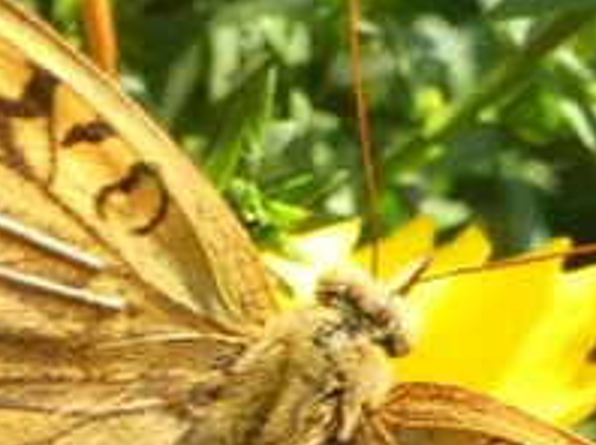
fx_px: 21375
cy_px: 478
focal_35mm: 1243
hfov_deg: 1.6
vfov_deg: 1.2
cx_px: 265
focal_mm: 68.8
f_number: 5.6
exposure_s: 1/80
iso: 200
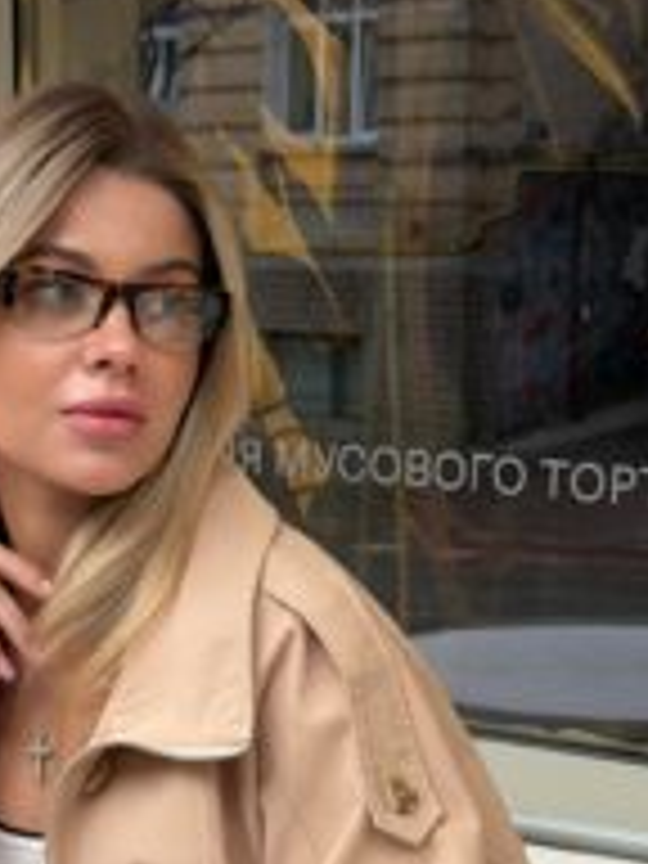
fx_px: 2496
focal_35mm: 100
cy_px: 796
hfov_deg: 14.7
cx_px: 117
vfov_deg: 19.2
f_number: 1.78
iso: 100
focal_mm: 6.76
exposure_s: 1/100
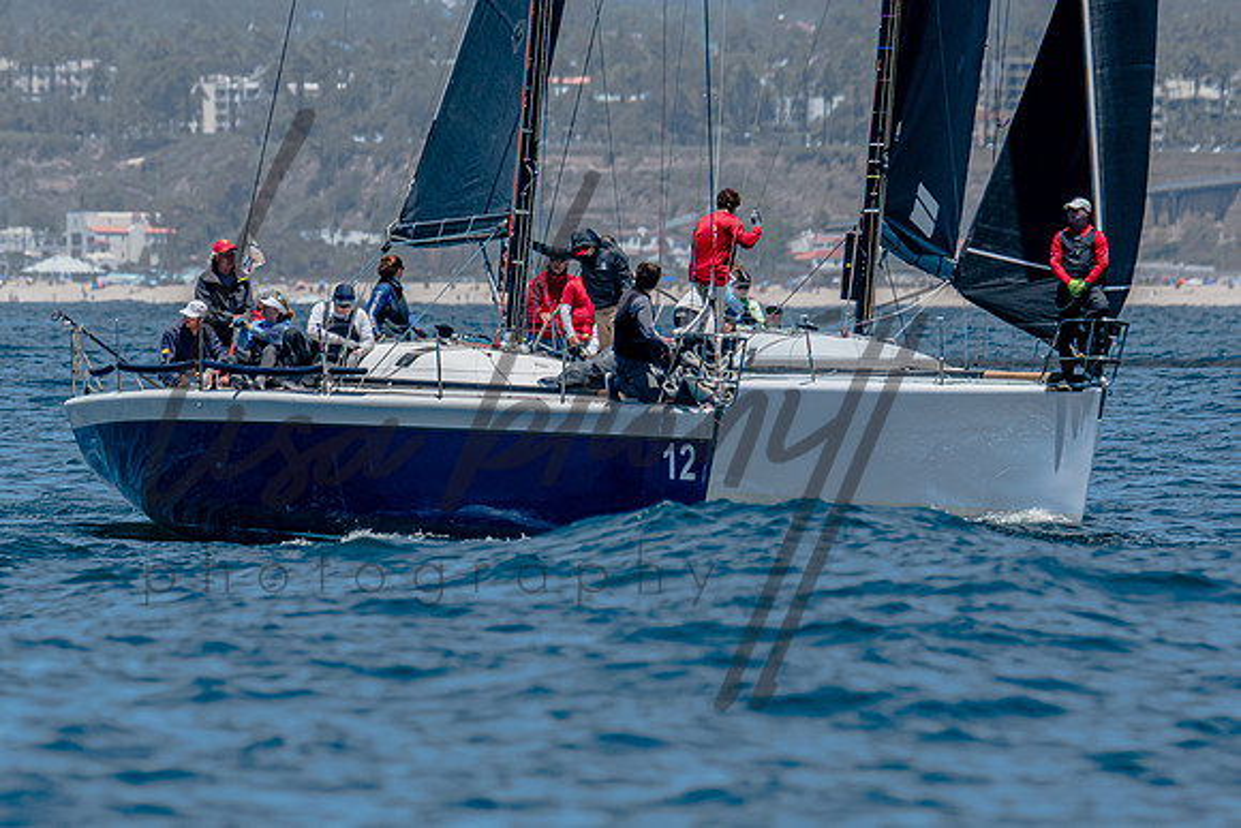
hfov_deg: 3.6
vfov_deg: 2.4
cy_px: 519
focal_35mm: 579
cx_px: 584
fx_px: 19951
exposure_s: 1/1600
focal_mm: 300
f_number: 5.6
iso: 200
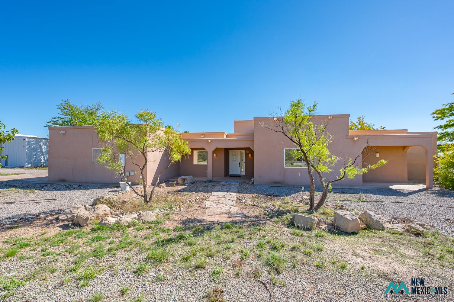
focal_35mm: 15
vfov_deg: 77.2
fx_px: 189
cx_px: 227
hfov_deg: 100.4
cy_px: 151
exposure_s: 1/800
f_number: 8
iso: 280
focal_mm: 15
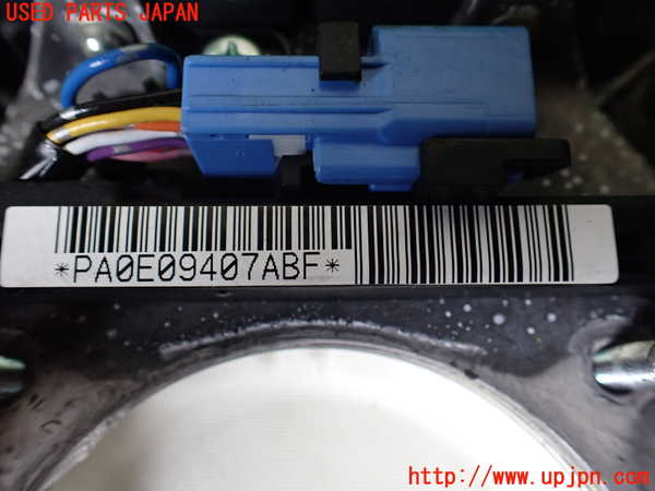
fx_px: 568
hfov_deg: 60.0
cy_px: 246
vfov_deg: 46.8
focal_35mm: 30
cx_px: 328
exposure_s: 1/125
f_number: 2.3
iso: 400
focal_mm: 5.4
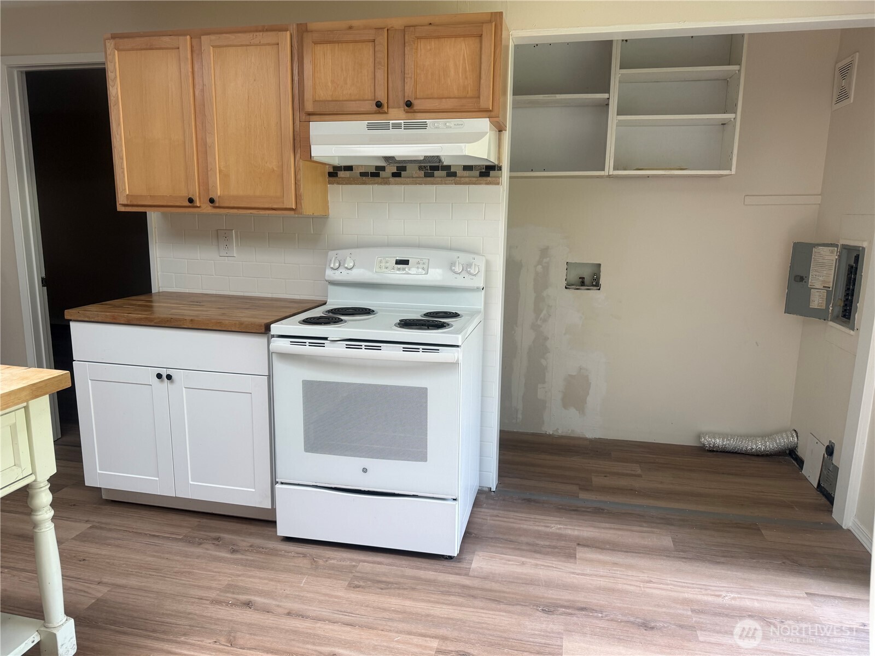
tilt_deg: -10.3
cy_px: 328
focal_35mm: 24
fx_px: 607
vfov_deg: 56.8
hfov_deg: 71.6
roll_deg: -0.9
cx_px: 438
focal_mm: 6.76
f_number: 1.78
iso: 100
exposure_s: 1/121
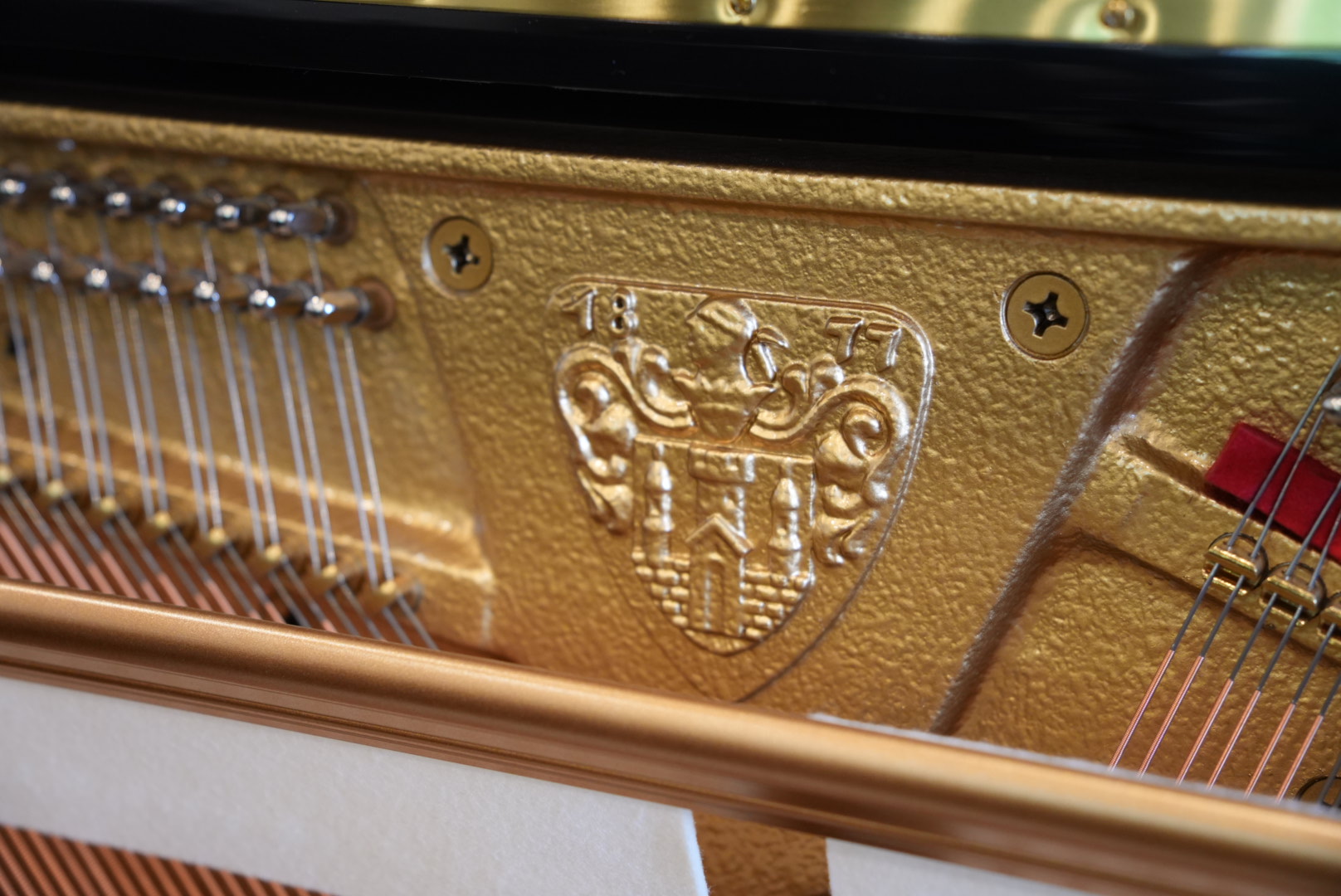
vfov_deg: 22.1
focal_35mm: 62
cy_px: 448
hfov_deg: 32.6
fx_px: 2292
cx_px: 670
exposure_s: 1/80
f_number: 2.8
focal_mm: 41
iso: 1000
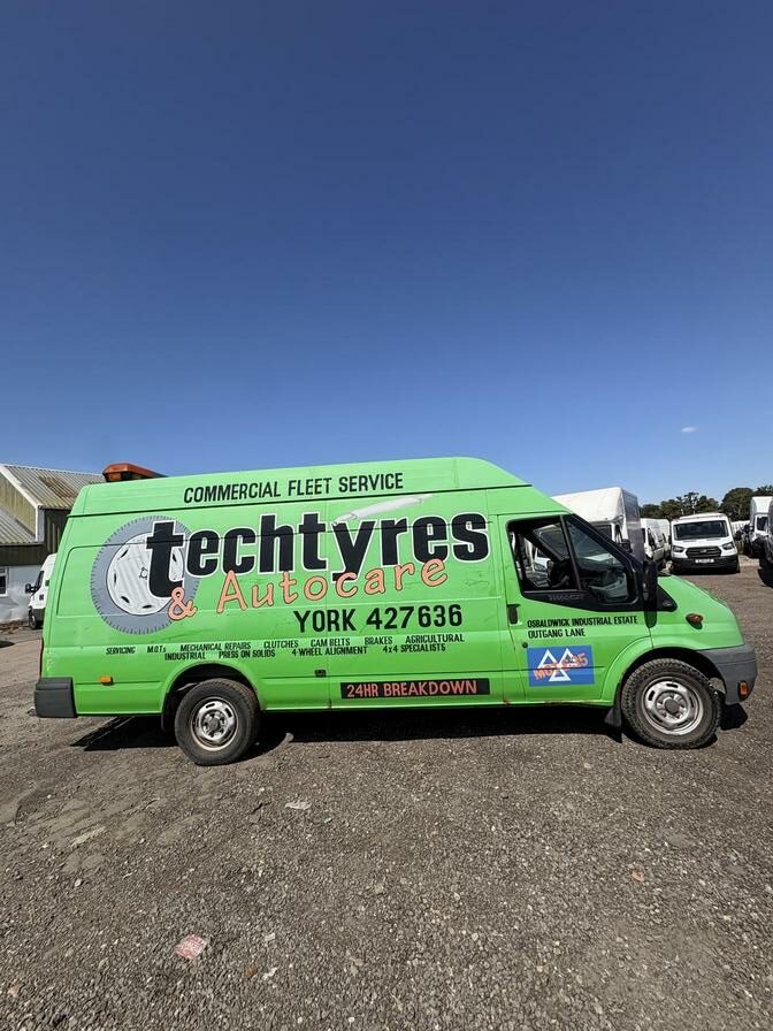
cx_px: 386
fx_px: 417
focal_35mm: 14
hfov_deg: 85.7
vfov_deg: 102.1
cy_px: 516
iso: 40
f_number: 2.2
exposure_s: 1/3106
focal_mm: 2.22
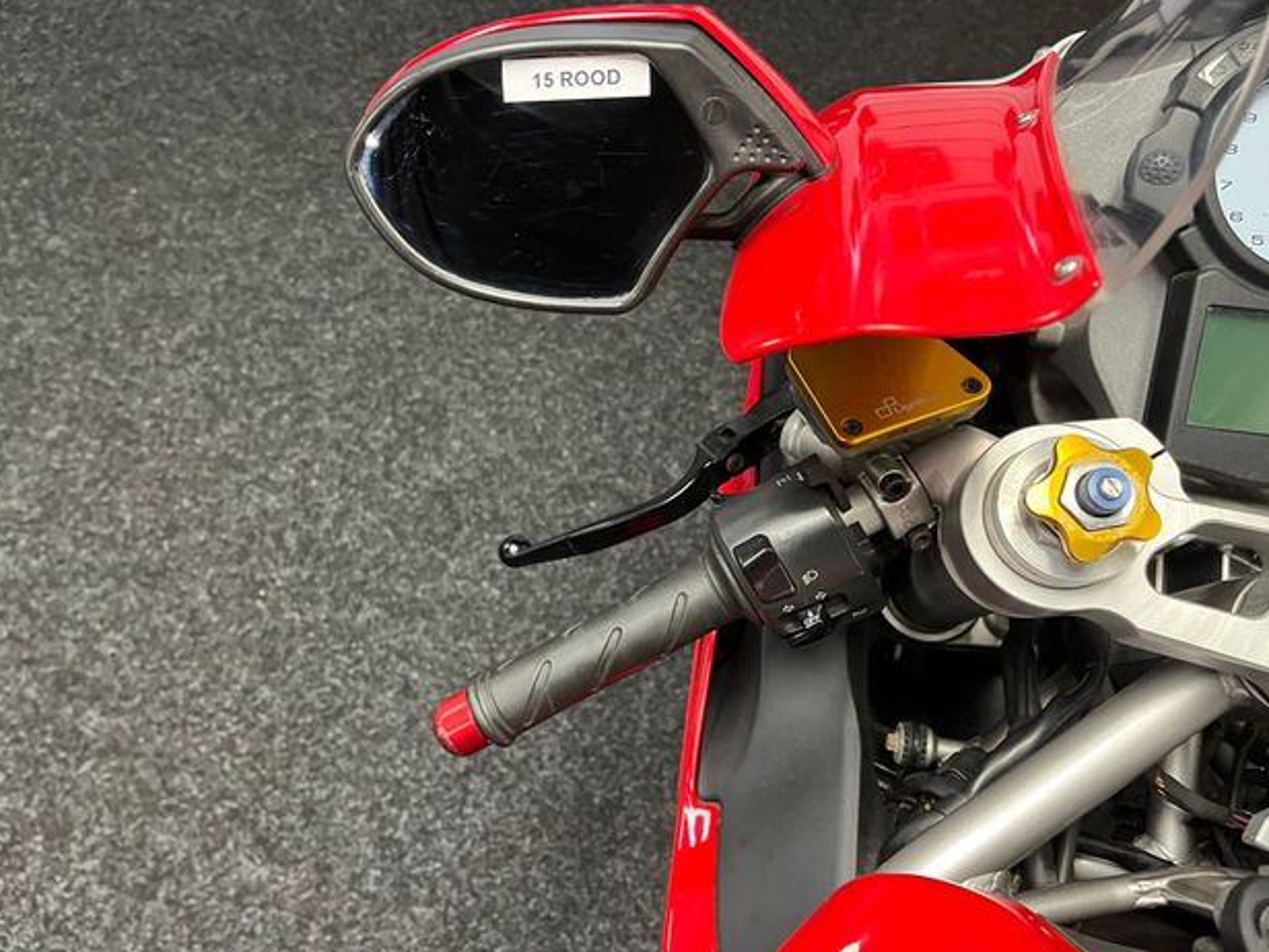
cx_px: 614
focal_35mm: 27
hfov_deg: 65.3
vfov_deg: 51.4
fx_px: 990
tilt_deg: -56.1
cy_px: 486
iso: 400
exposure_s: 1/50
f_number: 1.6
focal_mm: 5.1
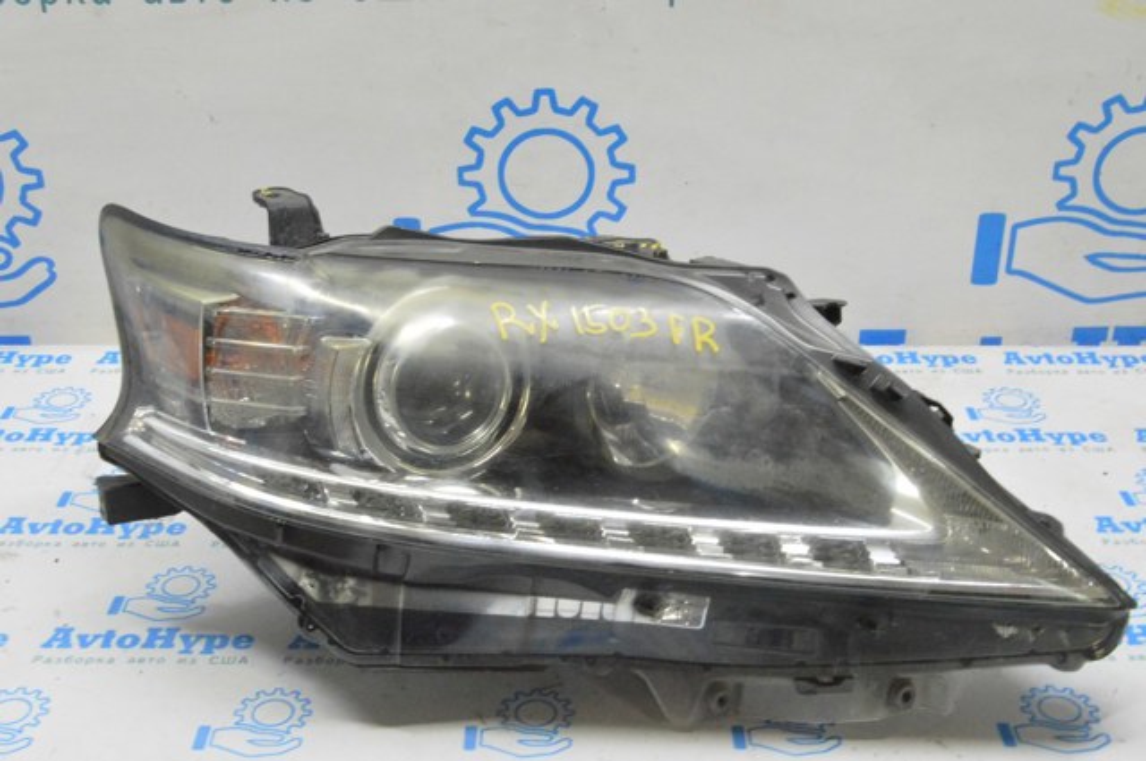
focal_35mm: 46
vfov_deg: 28.9
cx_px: 573
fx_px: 1478
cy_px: 380
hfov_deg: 42.4
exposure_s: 1/15
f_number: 20
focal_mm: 31
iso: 6400
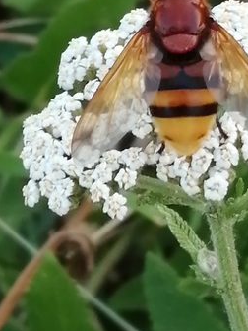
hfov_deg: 7.5
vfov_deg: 10.0
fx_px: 1891
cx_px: 187
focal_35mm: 198
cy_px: 52
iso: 50
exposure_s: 1/60
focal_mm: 3.46
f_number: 1.8
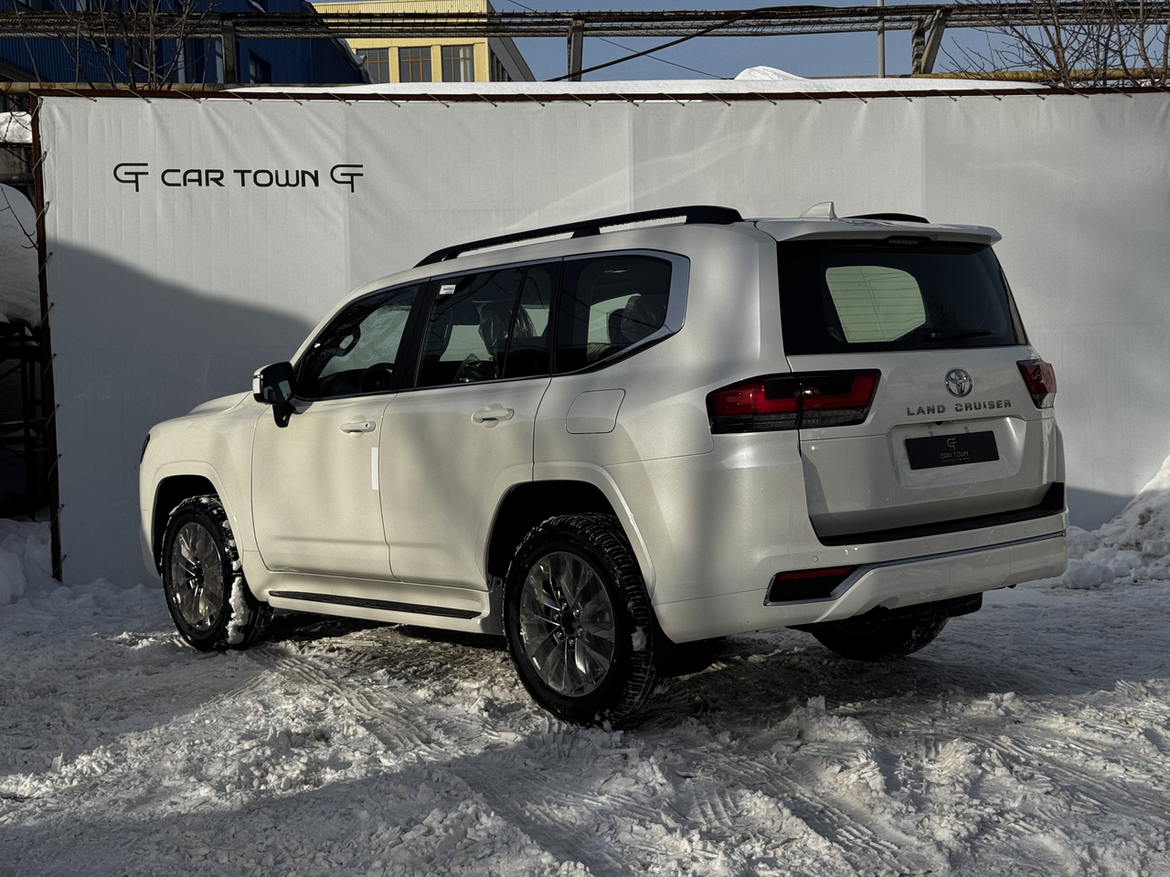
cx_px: 585
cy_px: 438
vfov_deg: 30.3
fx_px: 1622
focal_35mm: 48
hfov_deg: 39.7
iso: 64
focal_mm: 6.76
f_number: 1.78
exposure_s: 1/7092
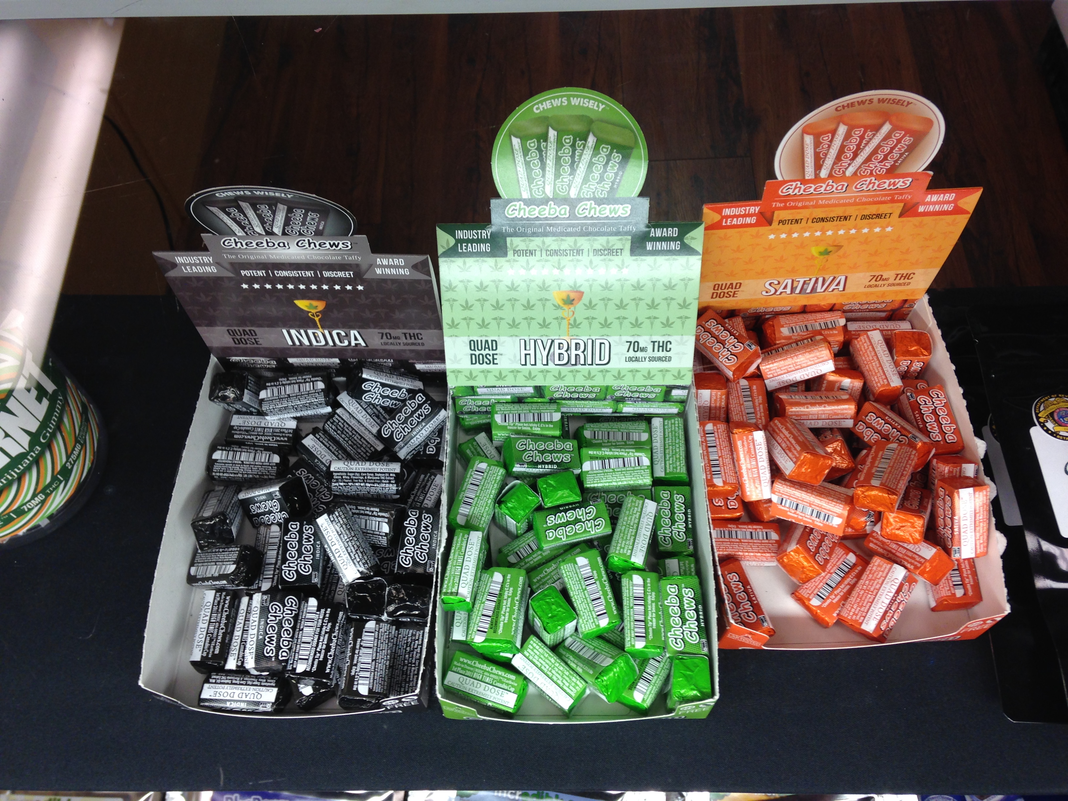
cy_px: 400
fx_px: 1018
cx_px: 534
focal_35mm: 33
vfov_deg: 42.9
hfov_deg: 55.4
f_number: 2.4
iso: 50
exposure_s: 1/60
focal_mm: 4.12
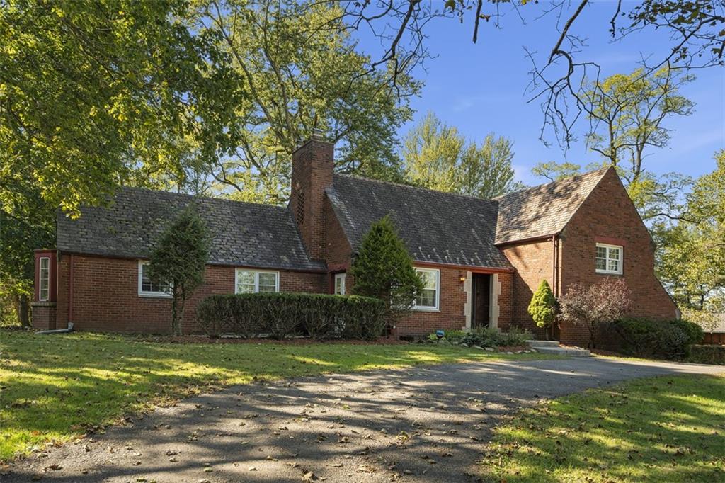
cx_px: 362
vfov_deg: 49.5
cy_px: 242
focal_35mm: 26
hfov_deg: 69.4
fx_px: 523
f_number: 8
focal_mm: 26
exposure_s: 1/160
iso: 400
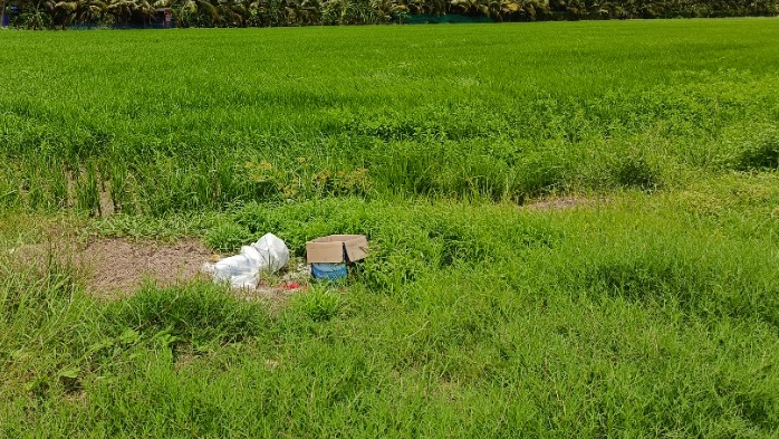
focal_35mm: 39
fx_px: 806
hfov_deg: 50.4
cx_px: 242
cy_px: 174
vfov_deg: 30.4
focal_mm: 4.7
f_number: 1.7
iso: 105
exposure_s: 1/844
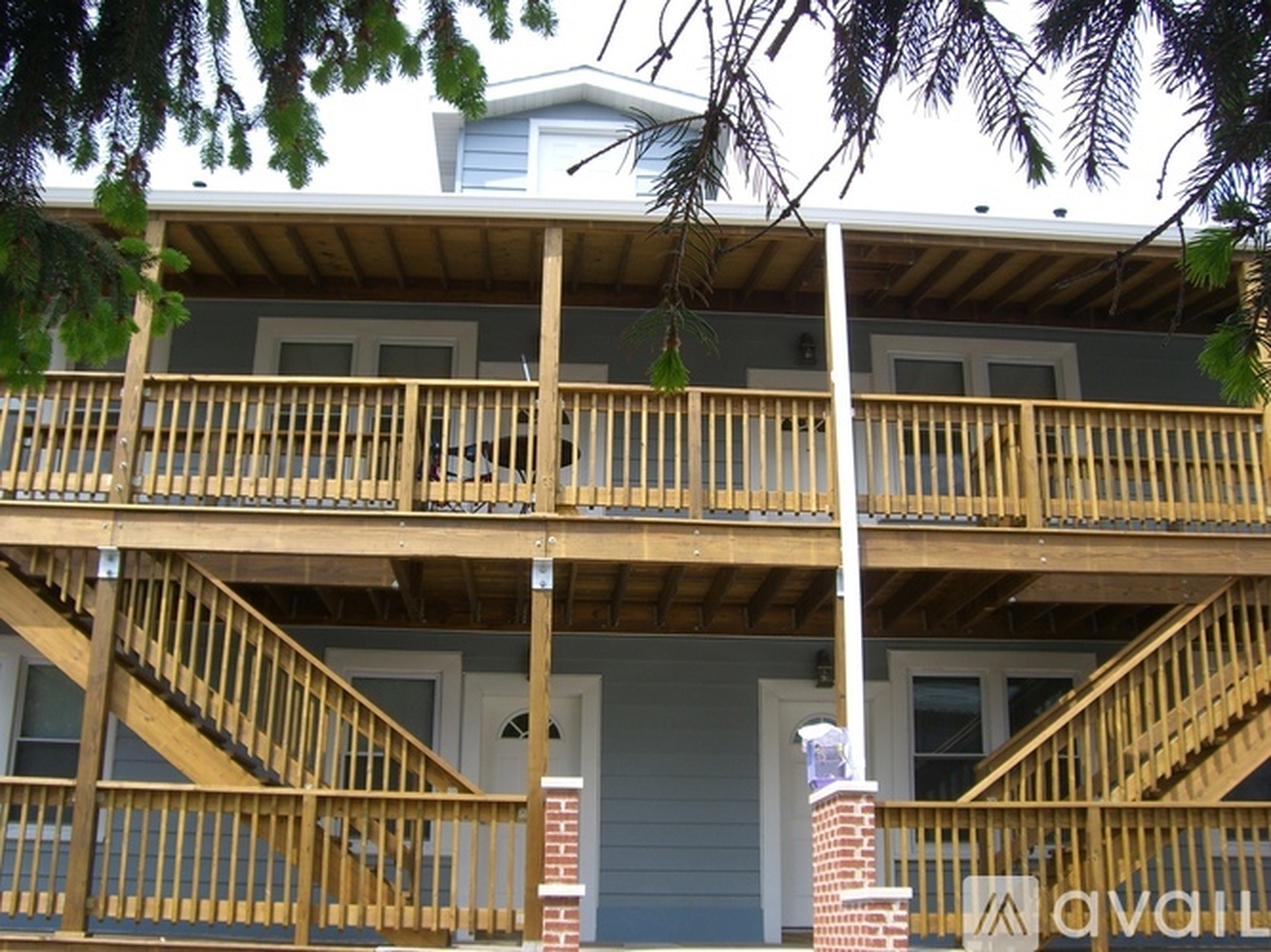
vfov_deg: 37.7
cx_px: 636
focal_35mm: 38
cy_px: 476
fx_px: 1395
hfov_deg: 49.0
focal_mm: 6.2
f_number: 4.3
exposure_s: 1/320
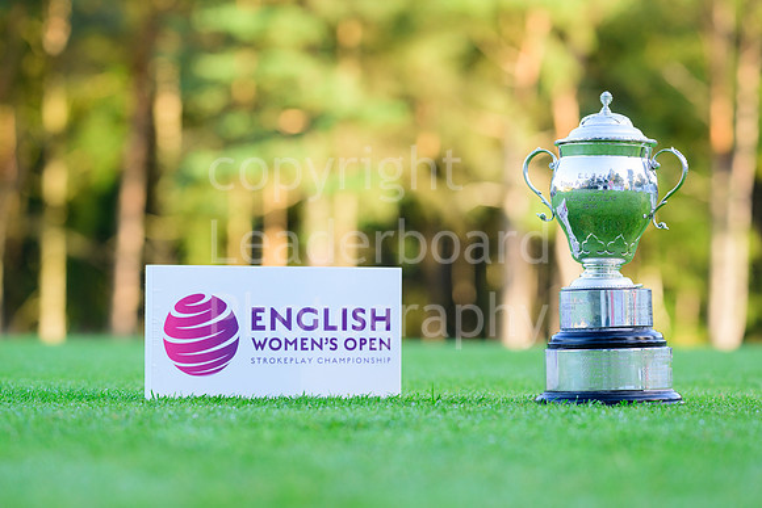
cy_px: 254
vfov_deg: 10.2
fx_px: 2858
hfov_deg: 15.2
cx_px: 381
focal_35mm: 135
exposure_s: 1/200
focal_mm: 135
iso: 500
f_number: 6.3
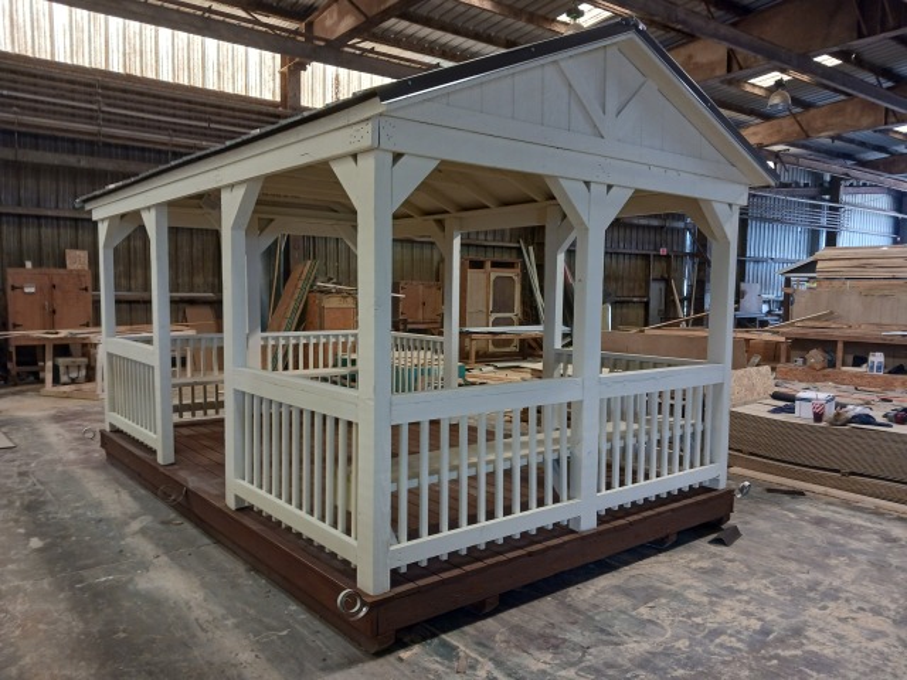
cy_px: 340
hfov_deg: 65.3
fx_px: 707
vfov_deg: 51.4
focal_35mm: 27
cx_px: 454
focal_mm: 4
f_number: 1.8
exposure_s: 1/60
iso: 200
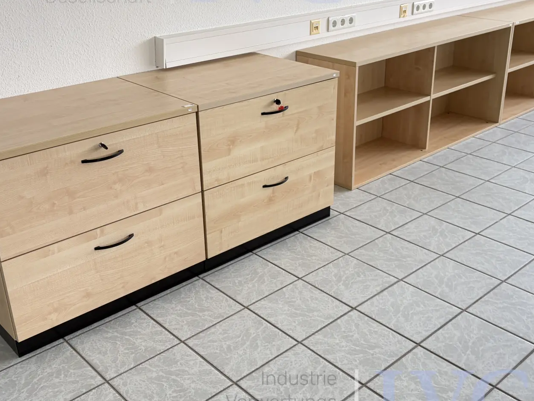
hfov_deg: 46.8
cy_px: 186
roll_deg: +0.7
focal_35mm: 40
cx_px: 287
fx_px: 617
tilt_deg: -24.3
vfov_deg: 35.9
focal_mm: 5.96
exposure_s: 1/121
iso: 50
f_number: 1.6
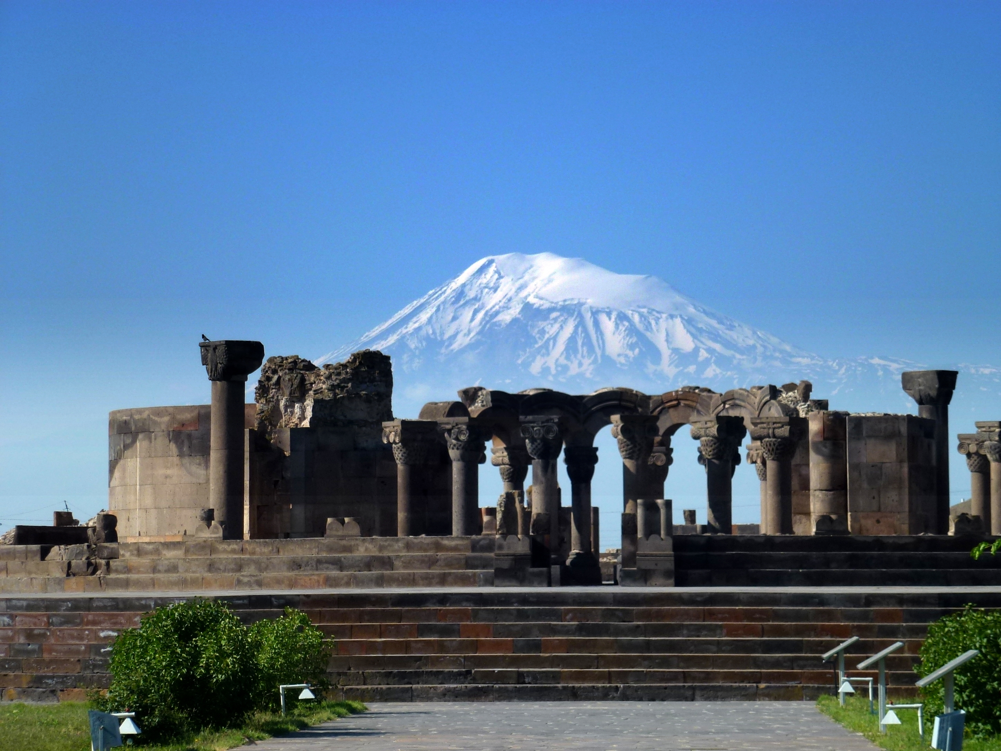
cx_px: 500
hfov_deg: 12.7
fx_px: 4482
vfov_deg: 9.6
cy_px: 376
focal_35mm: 155
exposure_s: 1/640
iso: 100
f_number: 5.3
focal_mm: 27.7
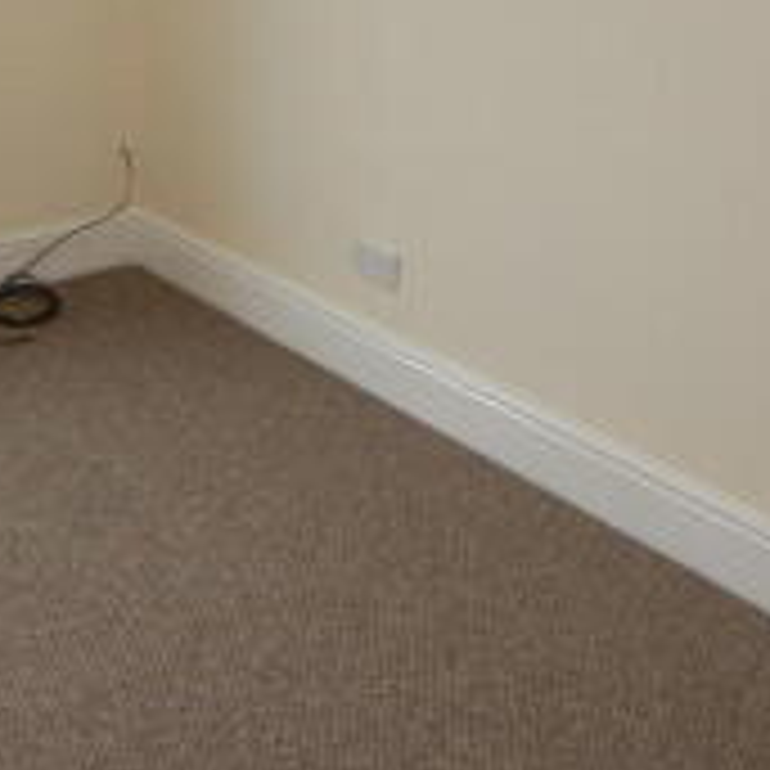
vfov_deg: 32.8
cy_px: 68
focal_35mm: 49
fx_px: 1233
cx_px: 252
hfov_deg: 34.3
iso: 400
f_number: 5
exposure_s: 1/100
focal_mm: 10
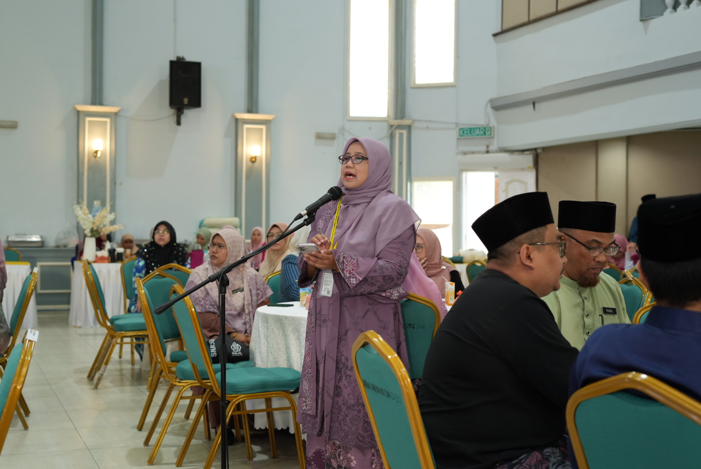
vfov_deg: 27.0
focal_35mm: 50
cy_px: 234
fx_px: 974
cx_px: 350
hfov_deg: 39.6
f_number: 4
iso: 1250
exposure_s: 1/100
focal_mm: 50
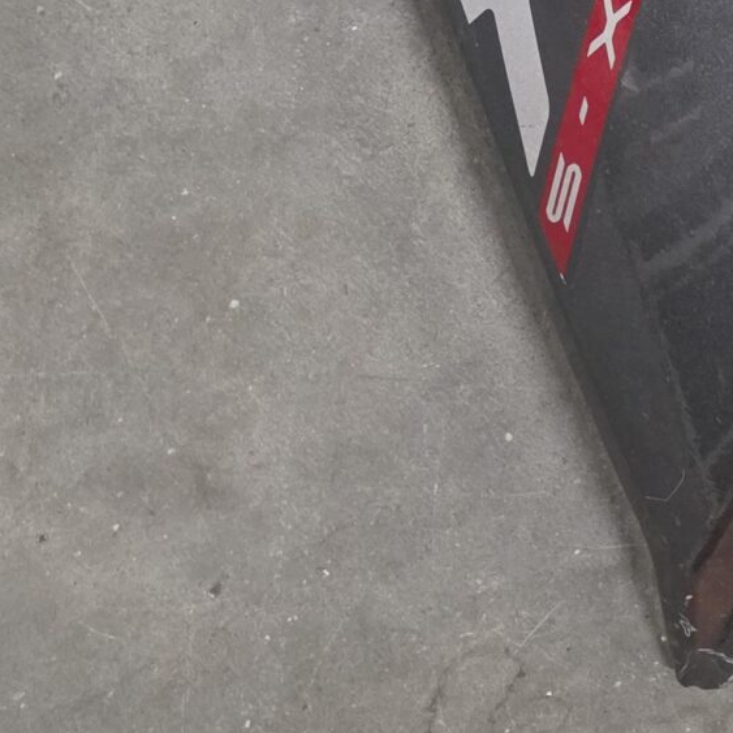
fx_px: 2060
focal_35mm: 86
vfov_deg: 16.4
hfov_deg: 18.9
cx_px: 916
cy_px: -641
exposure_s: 1/100
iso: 1600
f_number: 1.7
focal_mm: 6.25
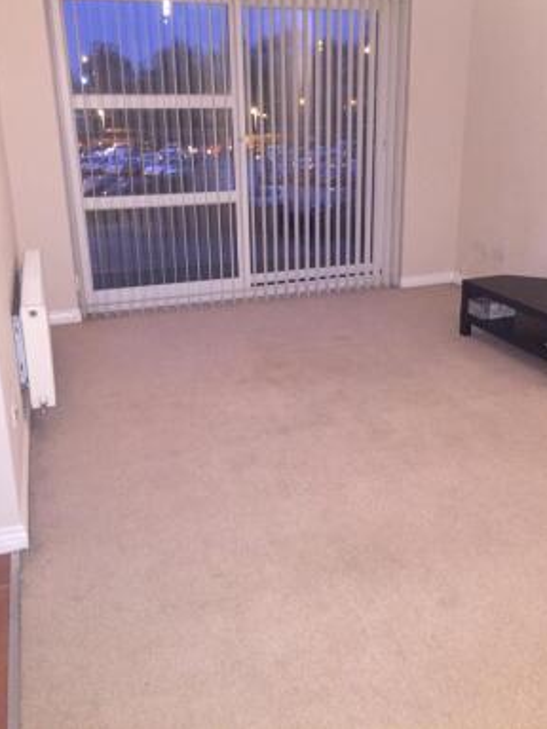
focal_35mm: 33
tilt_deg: -17.1
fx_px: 695
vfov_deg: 55.2
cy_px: 318
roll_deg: +0.3
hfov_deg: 42.9
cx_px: 304
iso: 320
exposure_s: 1/17
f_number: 2.2
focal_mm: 4.15
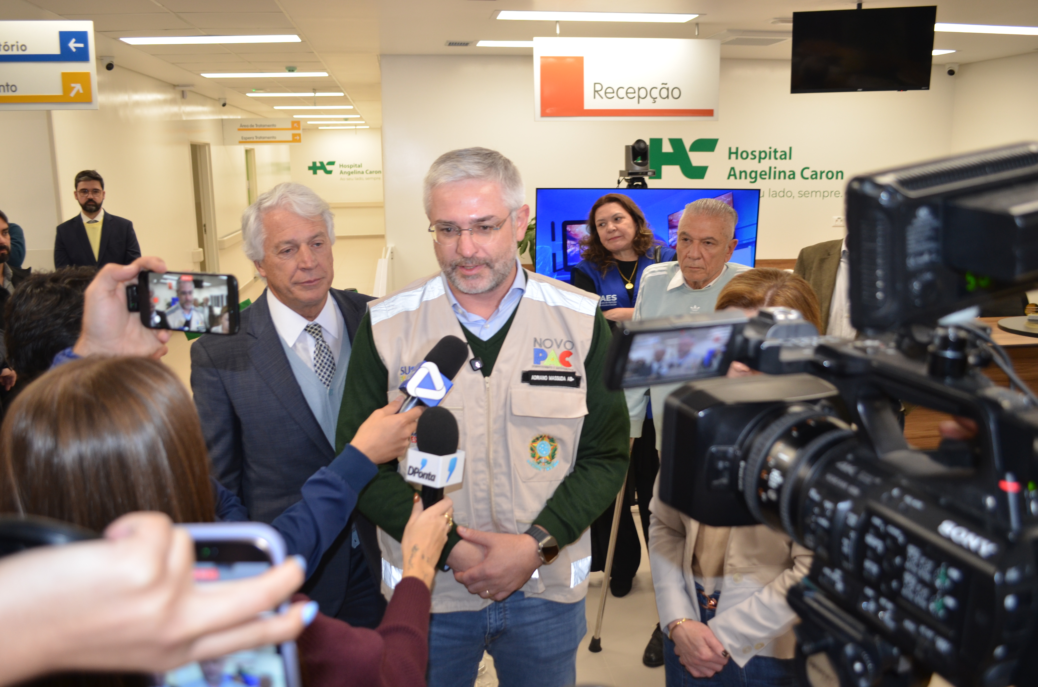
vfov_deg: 43.4
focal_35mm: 30
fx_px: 863
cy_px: 344
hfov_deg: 62.0
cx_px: 519
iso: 400
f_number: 3.8
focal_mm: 20
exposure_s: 1/60
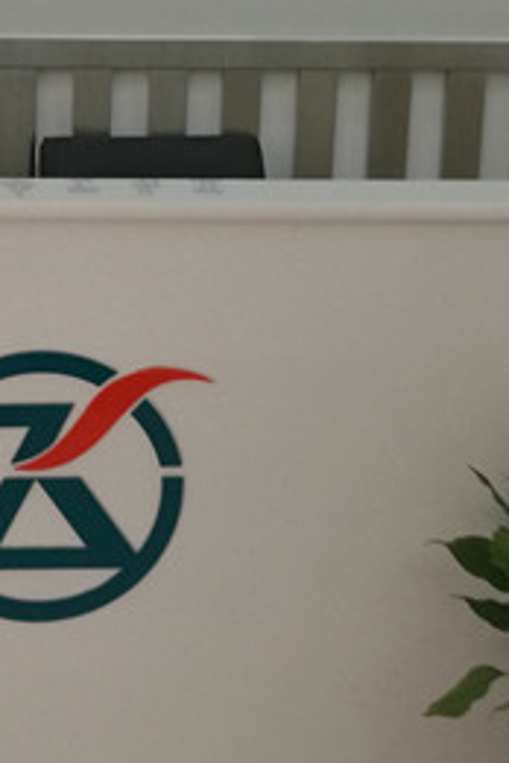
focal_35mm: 86
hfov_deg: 15.7
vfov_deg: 23.5
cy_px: 243
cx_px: 32
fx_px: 1824
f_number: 2
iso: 80
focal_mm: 4.04
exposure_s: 1/33.3
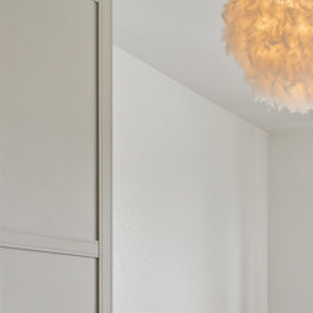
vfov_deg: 30.5
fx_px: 522
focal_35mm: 51
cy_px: 327
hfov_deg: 27.2
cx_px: 422
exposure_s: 1/50
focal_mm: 19
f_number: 7.1
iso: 800
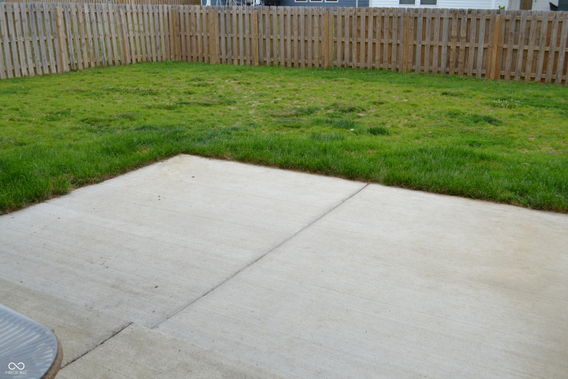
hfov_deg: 53.1
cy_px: 190
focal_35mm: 36
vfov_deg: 36.9
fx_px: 568
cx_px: 284
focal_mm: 24
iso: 100
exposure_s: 1/250
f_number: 8
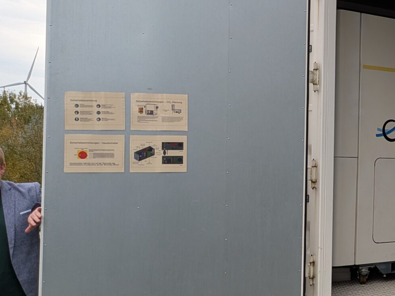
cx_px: 483
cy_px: 145
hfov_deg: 26.3
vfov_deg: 22.6
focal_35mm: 65
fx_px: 742
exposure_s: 1/433
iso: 45
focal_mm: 5.43
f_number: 1.89
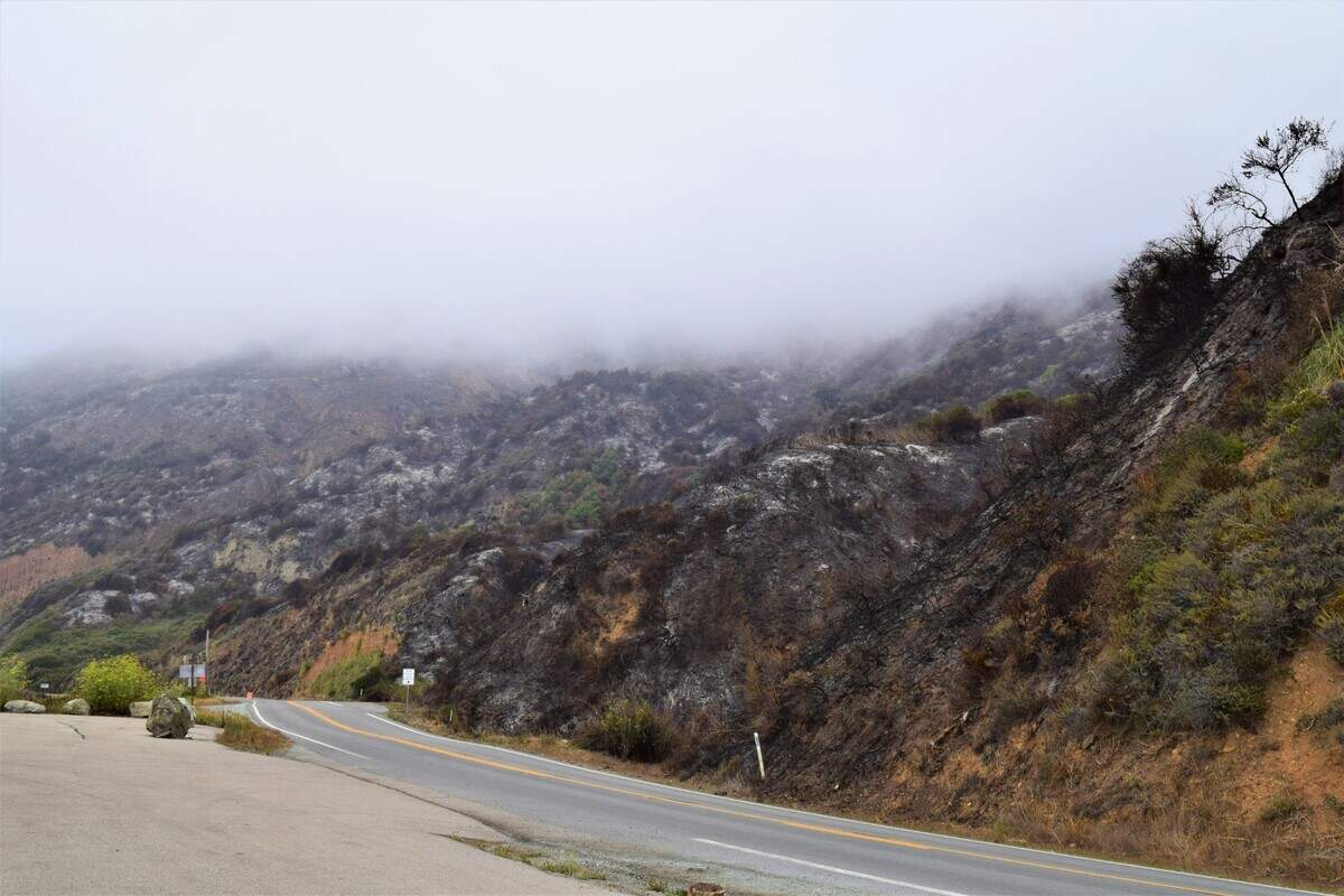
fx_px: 1344
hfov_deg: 53.1
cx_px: 672
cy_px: 448
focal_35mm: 36
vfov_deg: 36.9
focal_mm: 24
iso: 400
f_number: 11
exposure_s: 1/500
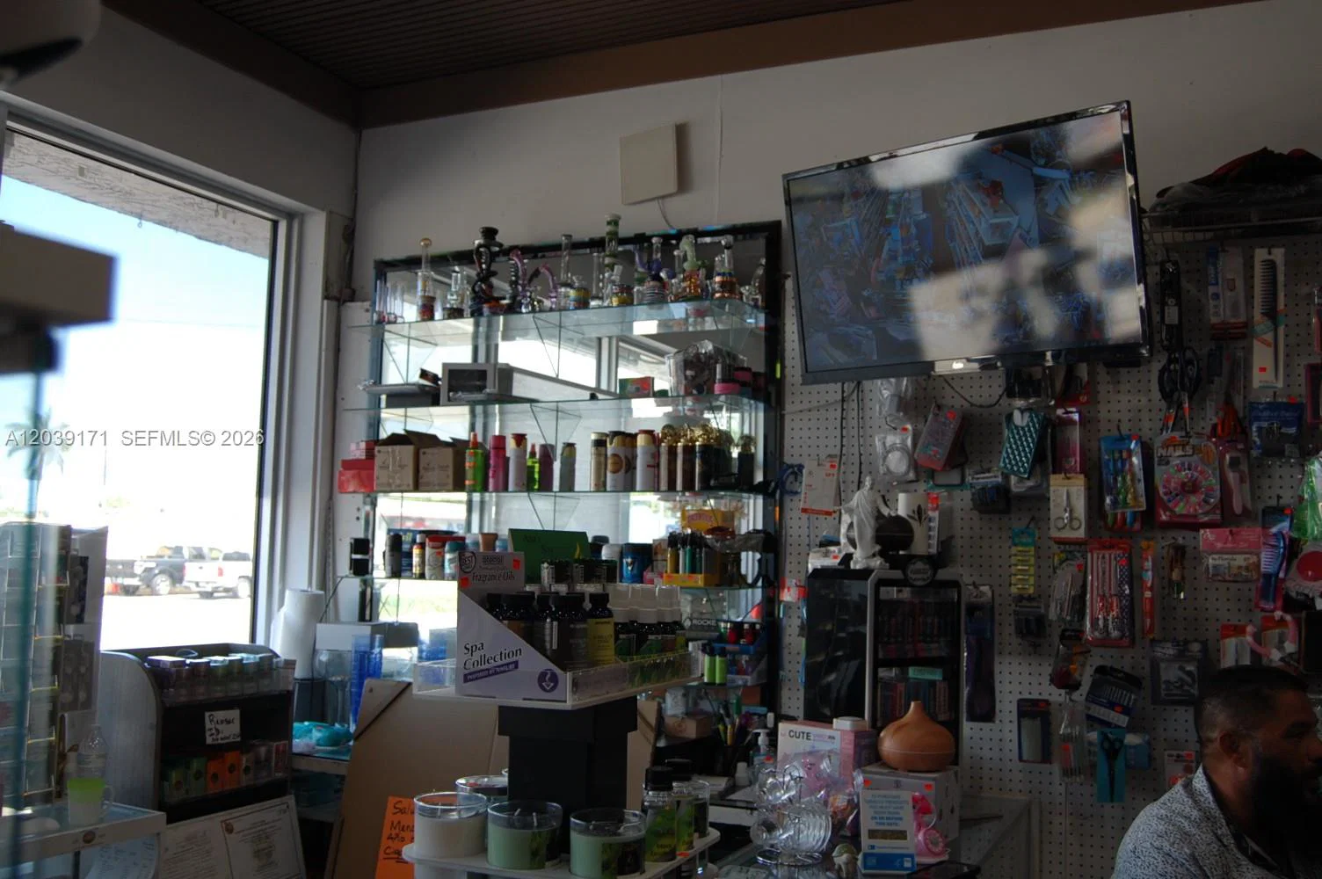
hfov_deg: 57.3
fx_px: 1211
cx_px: 661
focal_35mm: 33
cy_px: 440
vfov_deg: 39.9
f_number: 5
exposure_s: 1/80
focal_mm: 22
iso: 200
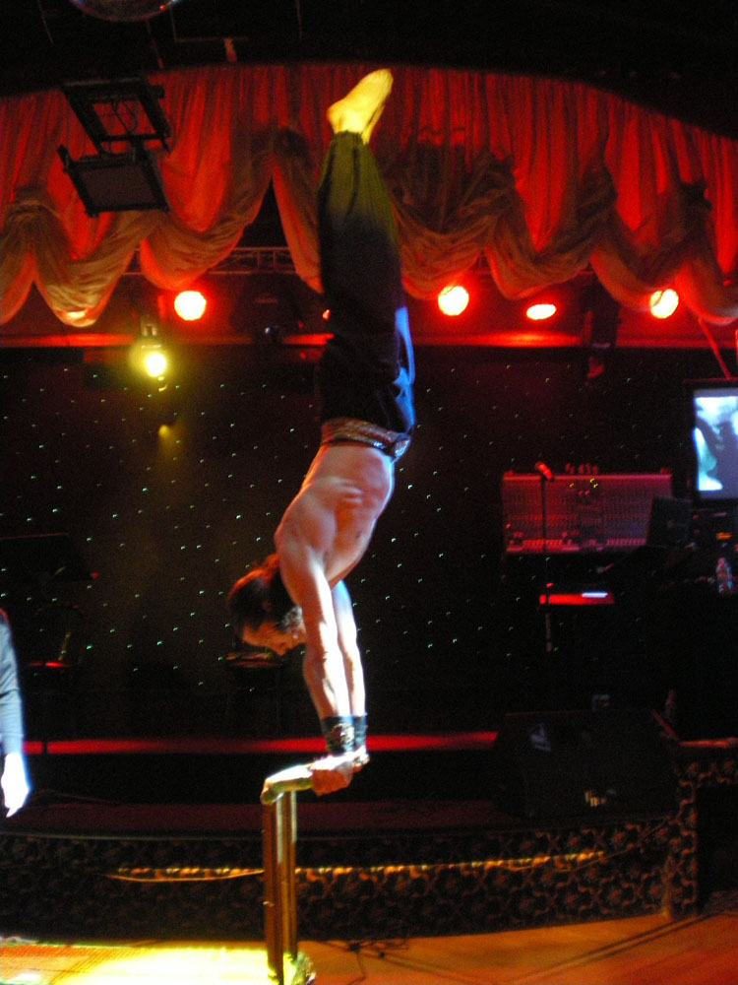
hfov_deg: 39.7
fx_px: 1023
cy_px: 492
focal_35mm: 36
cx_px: 369
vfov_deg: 51.4
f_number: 3.1
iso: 800
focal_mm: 6.3
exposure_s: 1/8
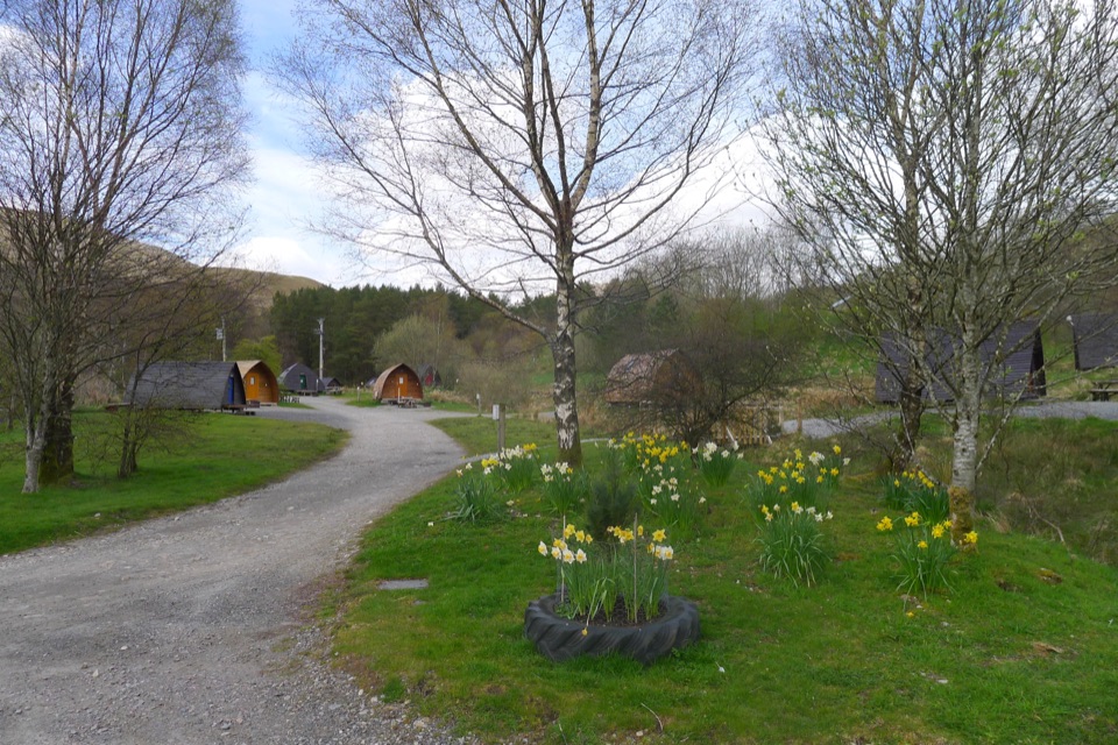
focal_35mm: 24
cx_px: 559
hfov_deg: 73.7
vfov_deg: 53.1
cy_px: 372
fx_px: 745
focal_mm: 5.1
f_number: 3.5
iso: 80
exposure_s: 1/500
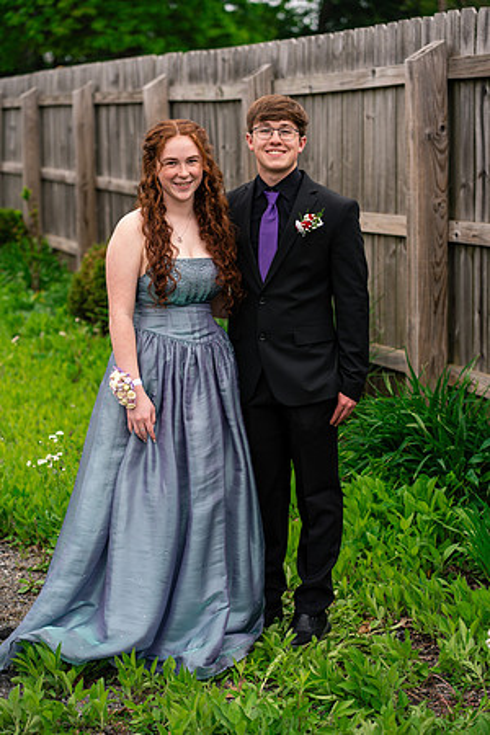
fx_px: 1735
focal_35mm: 85
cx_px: 245
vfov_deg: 23.9
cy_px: 368
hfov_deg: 16.1
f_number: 3.5
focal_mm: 85
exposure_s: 1/1000
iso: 400
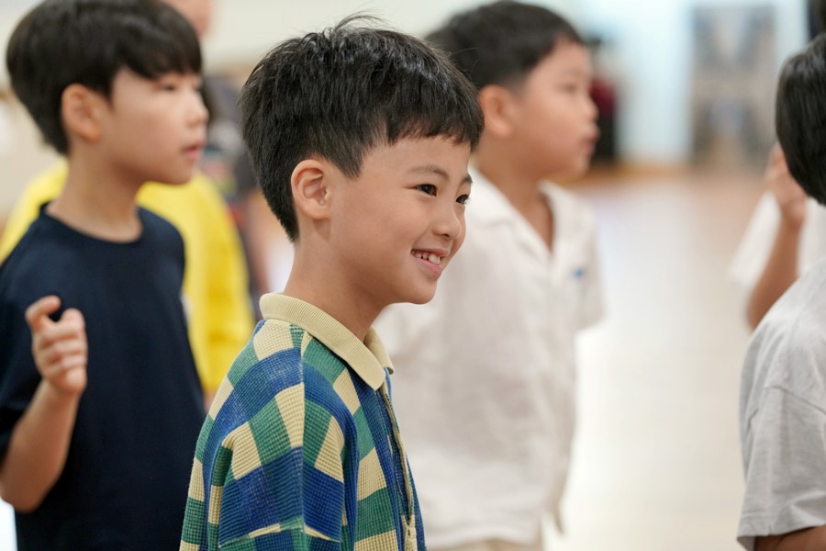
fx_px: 3579
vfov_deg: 8.8
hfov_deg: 13.2
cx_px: 413
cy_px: 276
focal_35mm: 156
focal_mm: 156
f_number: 4
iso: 2000
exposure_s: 1/160
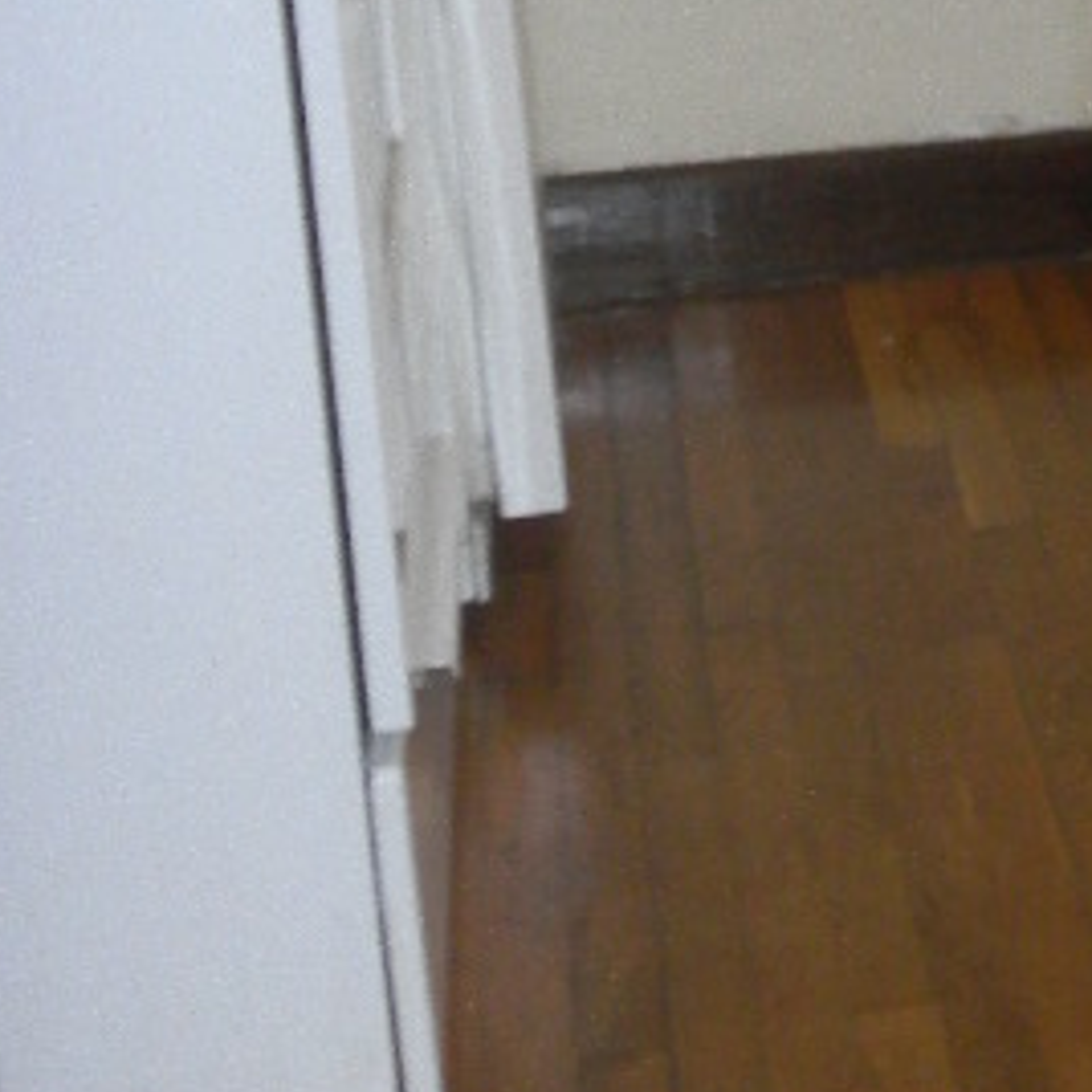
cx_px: 1499
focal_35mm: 118
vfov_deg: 14.3
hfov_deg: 14.1
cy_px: -224
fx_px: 4211
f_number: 3.6
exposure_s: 1/30
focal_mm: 6.3
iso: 200
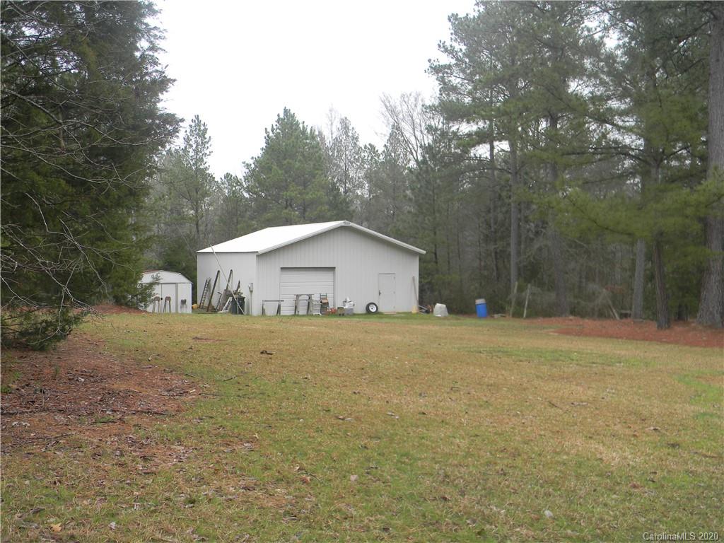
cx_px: 362
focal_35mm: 36
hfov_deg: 51.4
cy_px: 272
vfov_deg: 39.7
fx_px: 753
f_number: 3.7
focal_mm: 6.4
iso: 80
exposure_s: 1/120
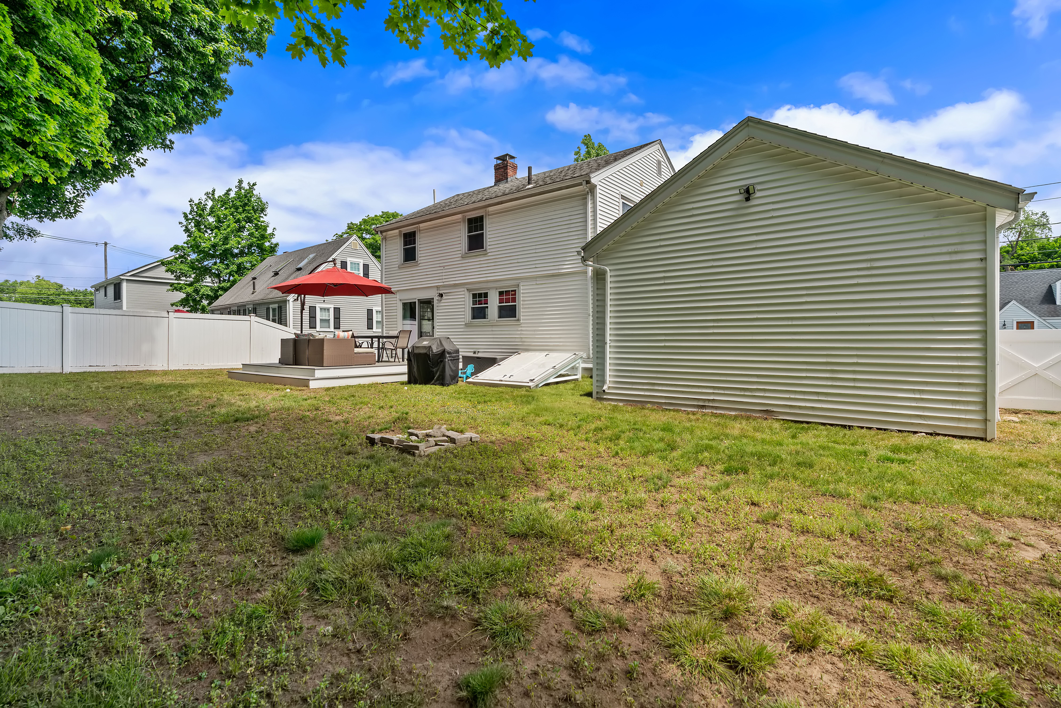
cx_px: 530
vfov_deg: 73.8
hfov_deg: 96.7
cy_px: 354
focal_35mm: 16
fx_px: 472
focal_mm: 16
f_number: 8
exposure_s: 1/15
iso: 125
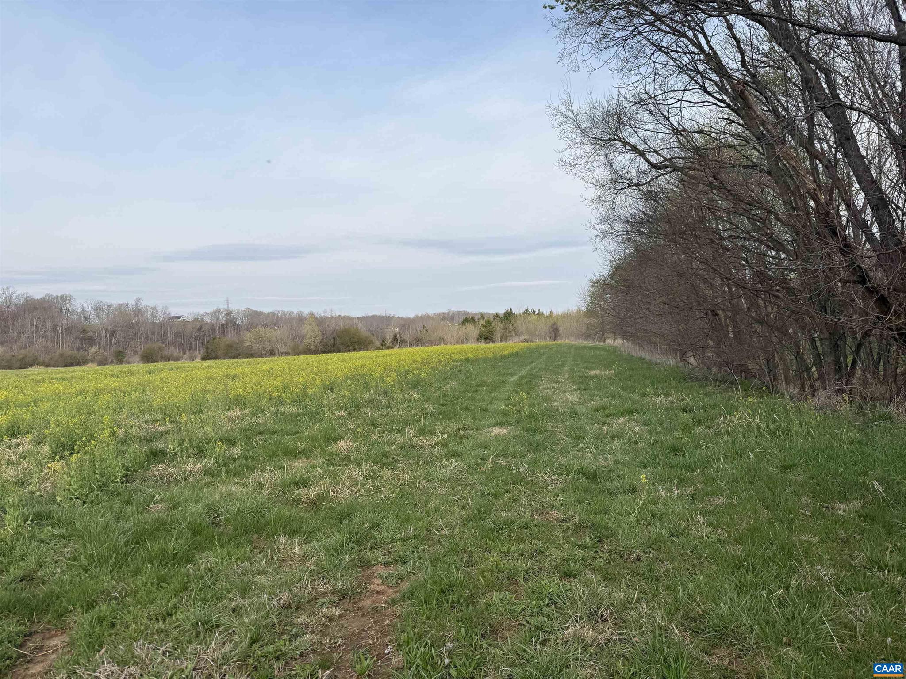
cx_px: 453
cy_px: 340
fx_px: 628
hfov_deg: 71.6
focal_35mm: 24
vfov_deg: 56.8
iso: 80
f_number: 1.78
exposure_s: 1/2525
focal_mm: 6.76
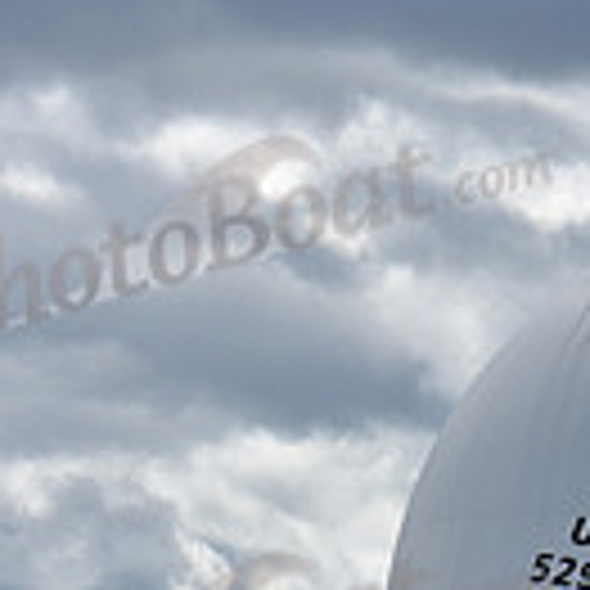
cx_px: 786
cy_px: 820
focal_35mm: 358
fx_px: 6903
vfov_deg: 4.9
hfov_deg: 4.9
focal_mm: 95
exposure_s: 1/1000
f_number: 10
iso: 250
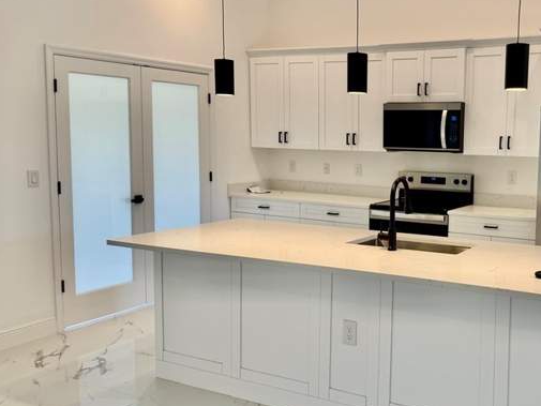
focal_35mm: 38
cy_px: 194
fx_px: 594
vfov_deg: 37.7
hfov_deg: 47.1
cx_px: 407
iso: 50
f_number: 1.78
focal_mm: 6.76
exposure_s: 1/120
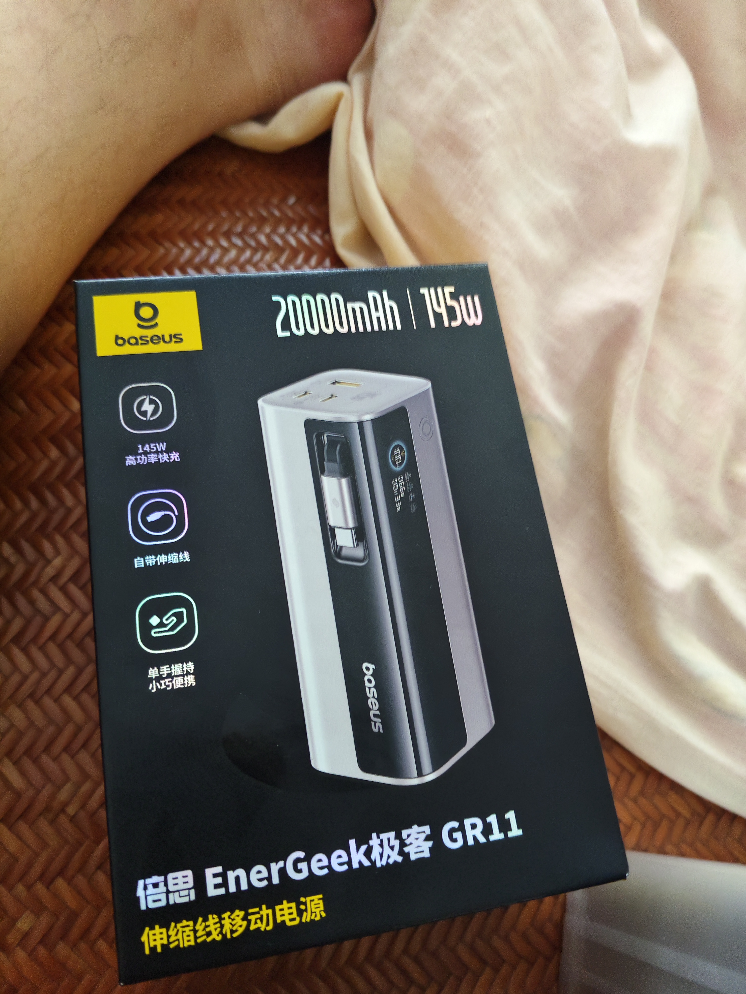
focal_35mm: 27
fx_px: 776
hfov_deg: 51.3
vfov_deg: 65.3
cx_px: 383
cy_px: 512
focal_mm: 4.84
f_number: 1.79
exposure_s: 1/12.5
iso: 603
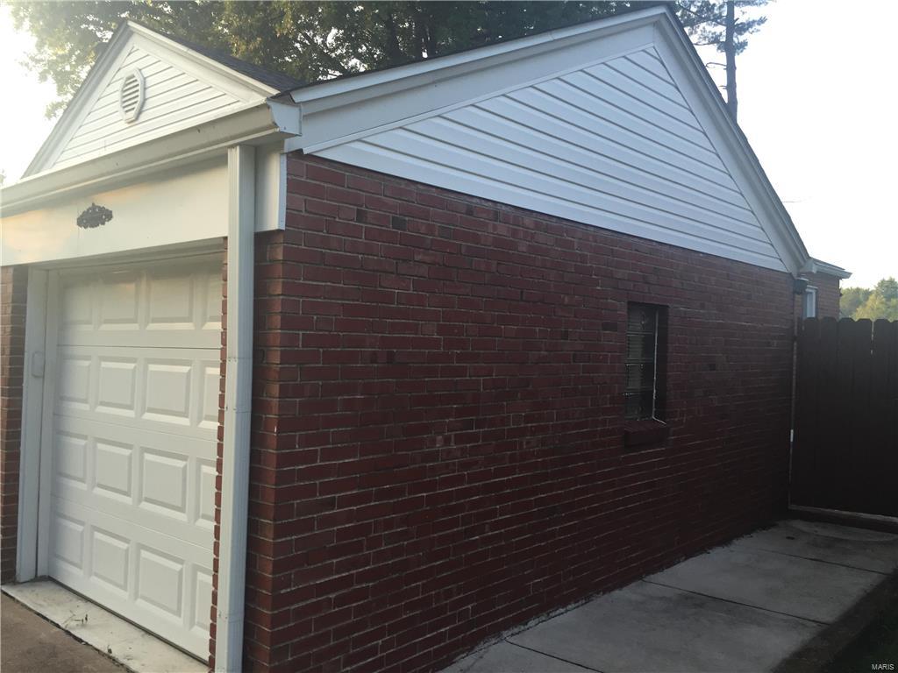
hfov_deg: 61.7
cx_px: 449
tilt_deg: -1.1
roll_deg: -1.1
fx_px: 752
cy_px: 336
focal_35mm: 29
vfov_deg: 48.2
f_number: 2.2
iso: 50
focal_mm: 4.15
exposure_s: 1/120
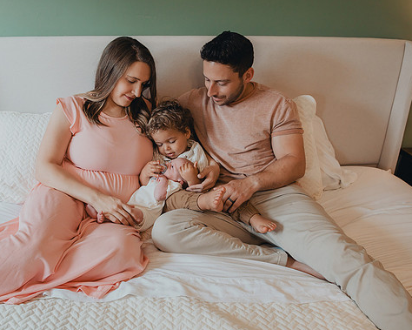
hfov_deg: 56.7
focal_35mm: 31
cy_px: 156
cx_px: 163
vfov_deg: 47.1
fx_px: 378
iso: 2000
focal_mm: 24
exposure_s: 1/200
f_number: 4.5
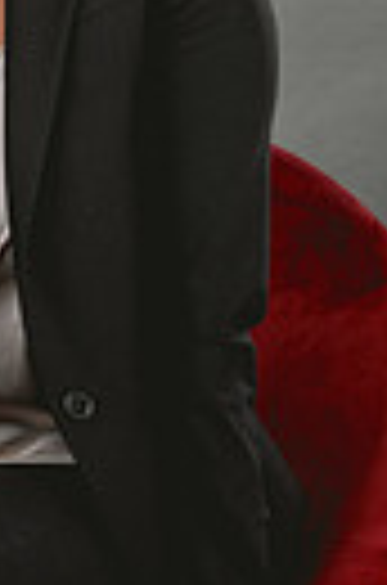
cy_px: 32
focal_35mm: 173
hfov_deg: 7.8
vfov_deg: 11.8
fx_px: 2804
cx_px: -47
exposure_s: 1/200
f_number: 7.1
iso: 100
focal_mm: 50
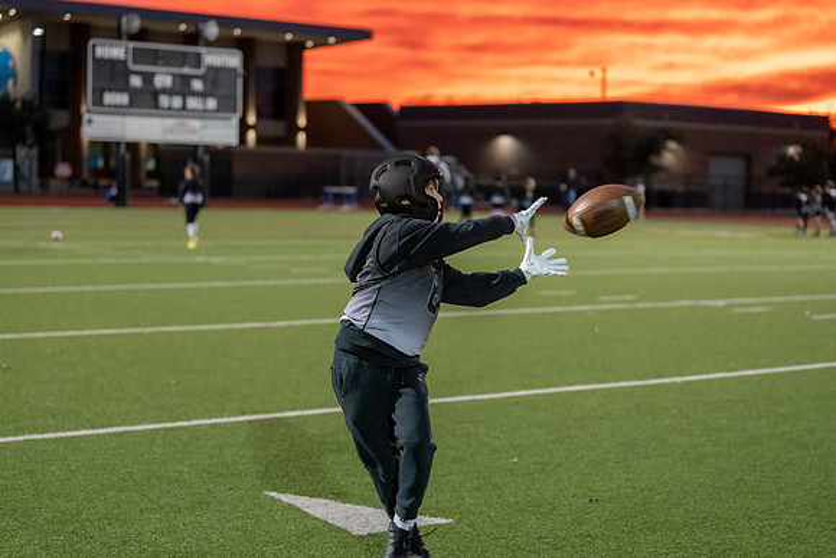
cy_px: 279
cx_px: 418
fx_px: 1705
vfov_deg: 18.6
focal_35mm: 73
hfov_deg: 27.6
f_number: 2.8
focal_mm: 70
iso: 4000
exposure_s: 1/1000
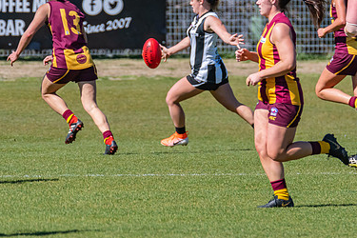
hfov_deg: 1.5
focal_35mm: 1406
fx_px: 13942
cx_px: 259
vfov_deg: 1.0
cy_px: 94
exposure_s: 1/3200
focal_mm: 600
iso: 800
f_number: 8
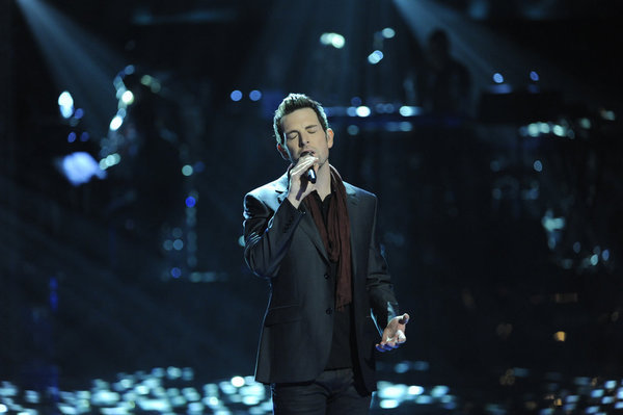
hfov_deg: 7.9
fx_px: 4496
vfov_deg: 5.3
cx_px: 312
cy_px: 208
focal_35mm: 260
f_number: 4
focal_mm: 260
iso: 3200
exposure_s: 1/80
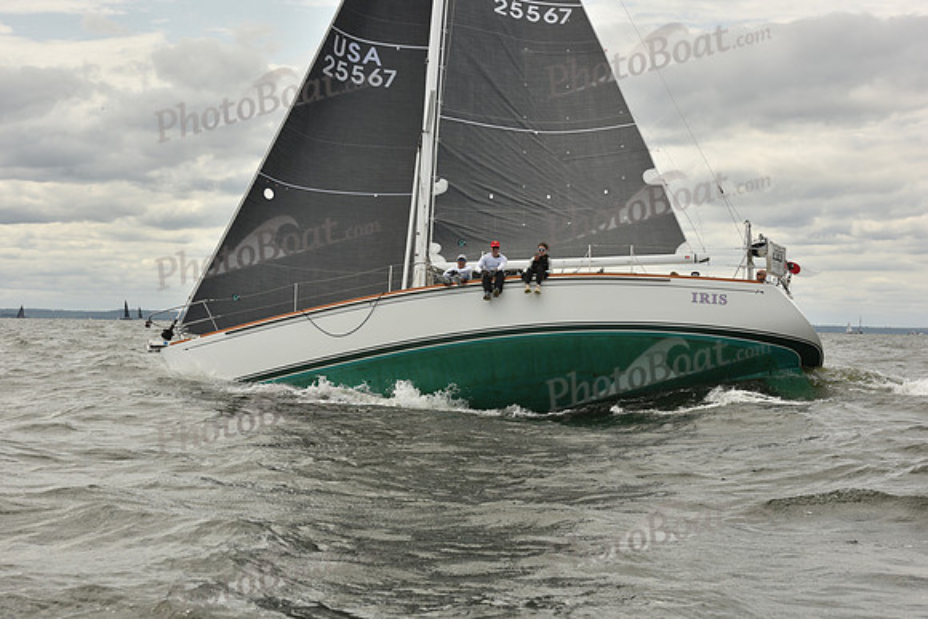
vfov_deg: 19.5
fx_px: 1805
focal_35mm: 70
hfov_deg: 28.8
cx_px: 464
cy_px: 310
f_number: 9
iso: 250
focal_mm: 70
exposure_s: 1/800
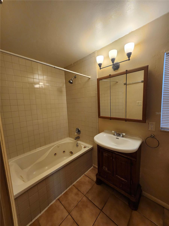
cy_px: 113
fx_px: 85
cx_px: 84
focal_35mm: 13
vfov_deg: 106.2
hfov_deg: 89.9
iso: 125
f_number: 2.2
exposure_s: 1/60
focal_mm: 1.74
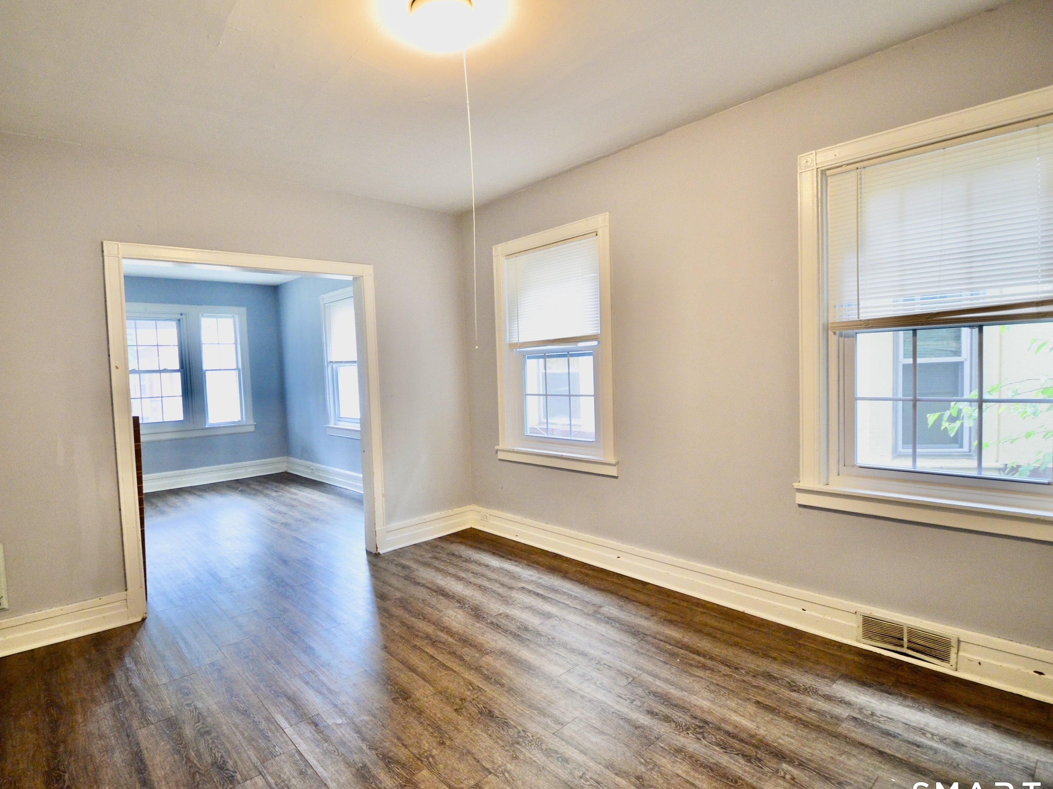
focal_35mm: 17
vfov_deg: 74.7
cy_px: 402
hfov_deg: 90.8
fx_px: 517
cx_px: 476
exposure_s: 1/40
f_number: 3.5
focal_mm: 10
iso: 800
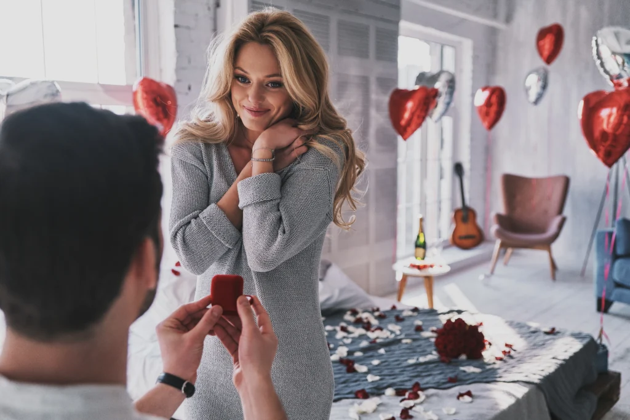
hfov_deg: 54.4
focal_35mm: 35
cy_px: 210
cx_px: 315
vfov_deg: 37.9
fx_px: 613
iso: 400
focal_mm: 35
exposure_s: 1/400
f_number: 3.2
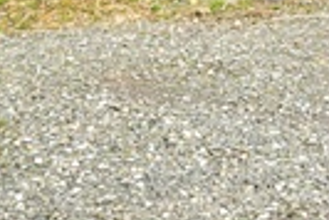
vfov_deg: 5.7
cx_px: 299
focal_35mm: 203
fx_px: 1857
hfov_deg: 10.1
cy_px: -680
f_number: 1.8
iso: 40
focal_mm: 5.4
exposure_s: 1/1550
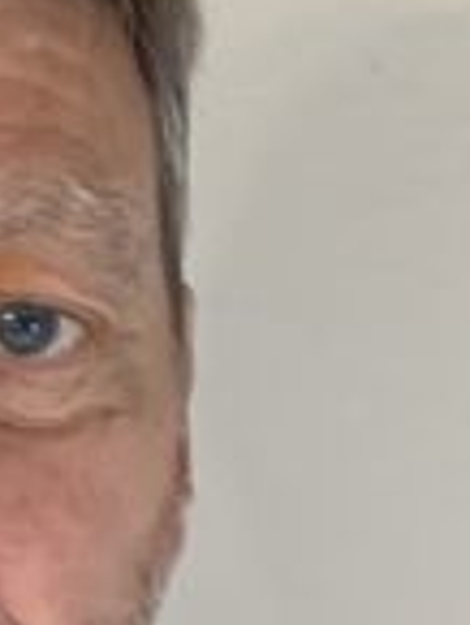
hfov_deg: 11.2
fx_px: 2242
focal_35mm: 124
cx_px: -349
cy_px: 444
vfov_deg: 15.8
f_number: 2.2
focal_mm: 2.71
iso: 400
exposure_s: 1/33
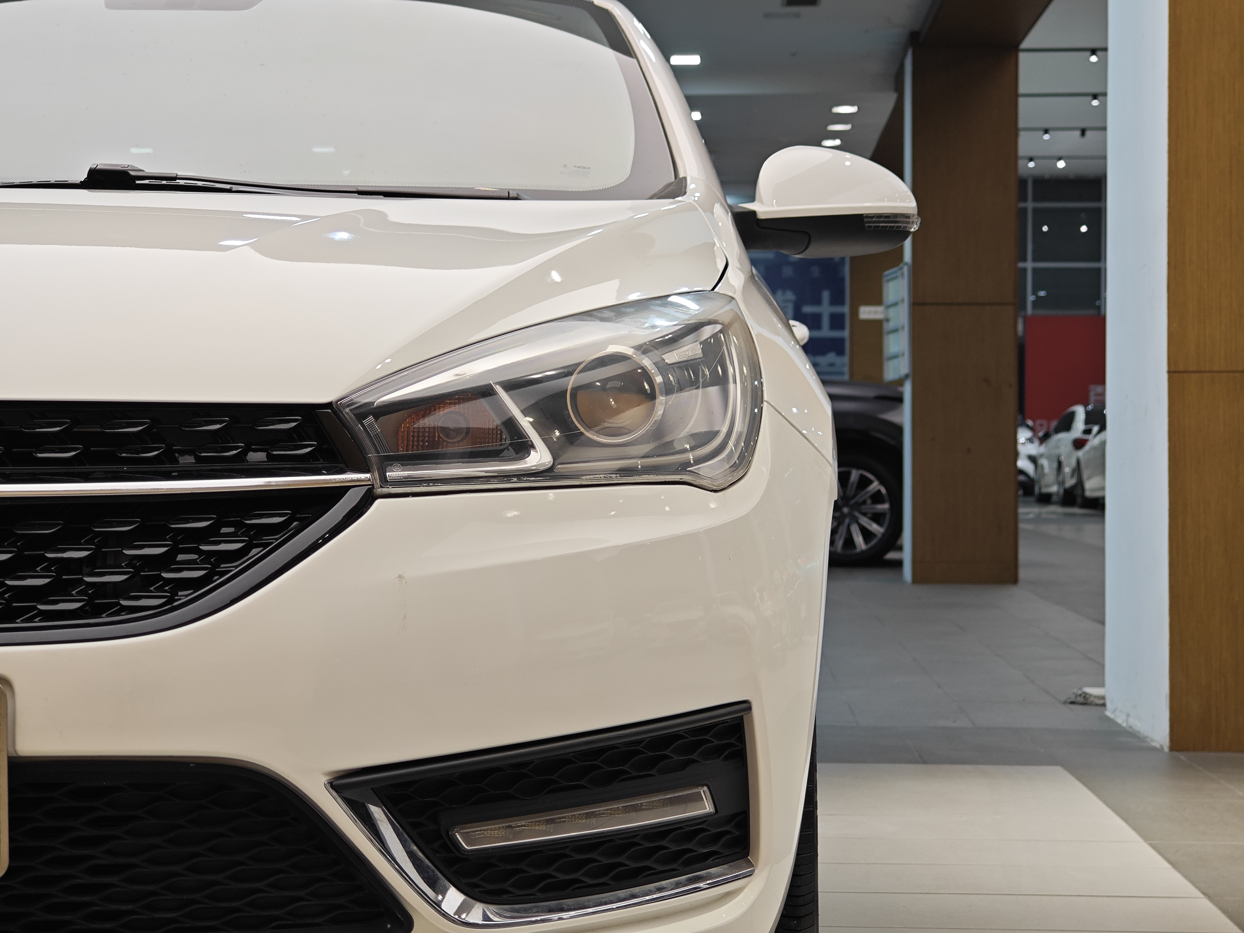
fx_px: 2695
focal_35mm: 75
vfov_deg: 19.6
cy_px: 466
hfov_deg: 26.0
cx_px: 622
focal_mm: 9.87
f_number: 1.8
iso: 64
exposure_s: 1/100
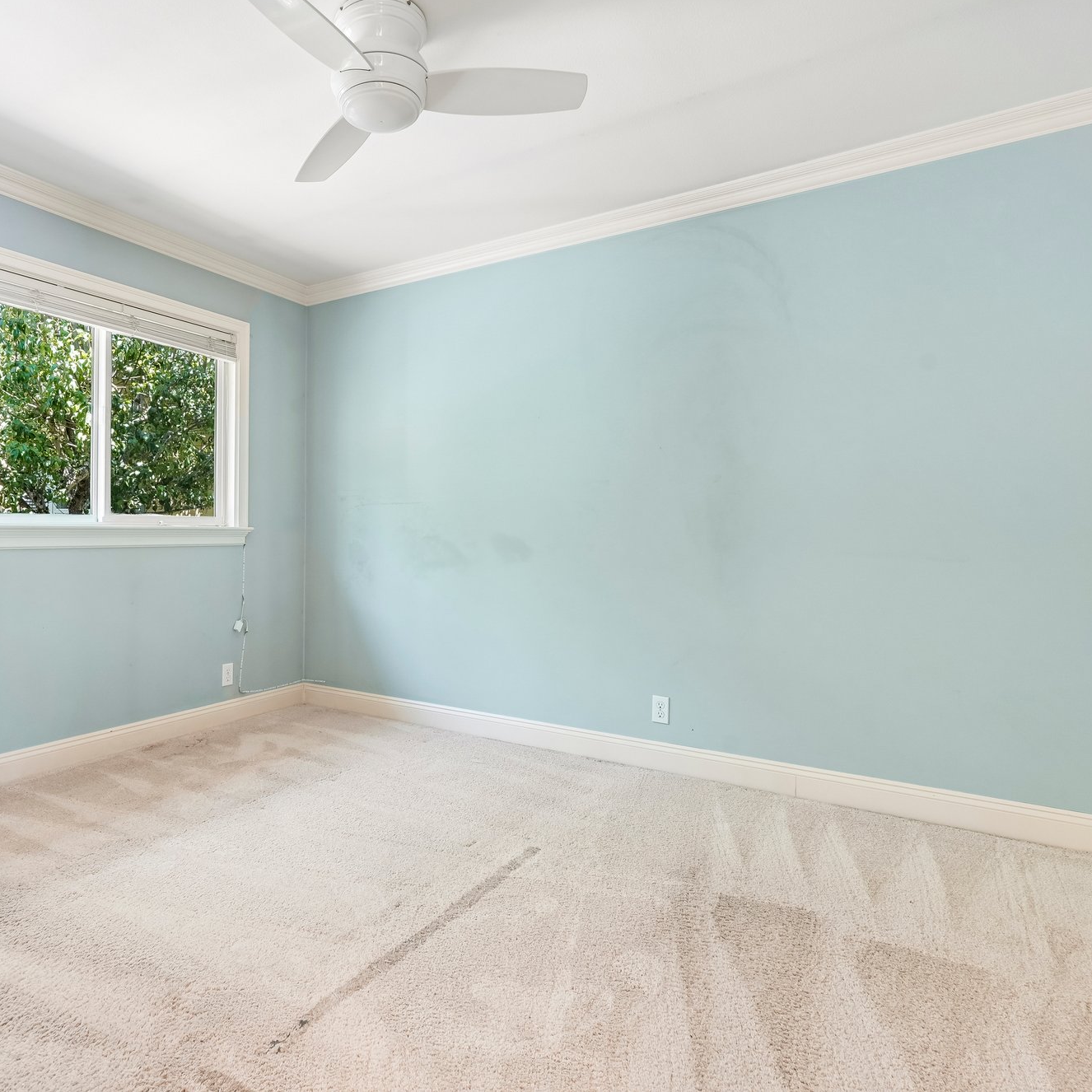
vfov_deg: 72.1
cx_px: 418
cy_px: 531
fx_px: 749
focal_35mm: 21
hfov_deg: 71.1
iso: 400
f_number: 8
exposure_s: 1/10
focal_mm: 16
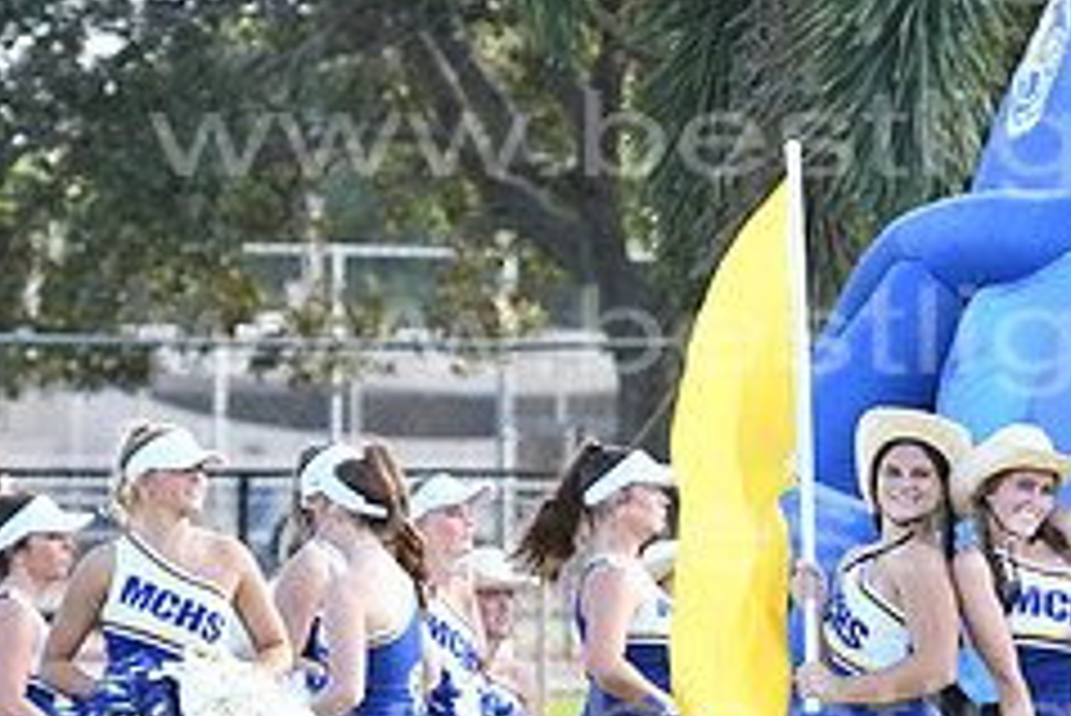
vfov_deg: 2.7
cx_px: 1184
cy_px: 637
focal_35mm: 511
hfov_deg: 4.0
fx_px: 15211
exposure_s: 1/250
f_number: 5.6
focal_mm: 140
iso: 250
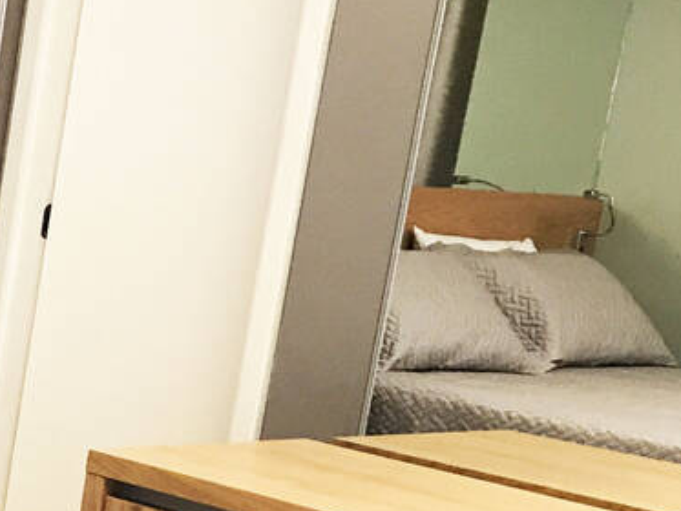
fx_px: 2125
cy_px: 555
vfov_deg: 13.5
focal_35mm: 108
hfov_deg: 15.6
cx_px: -548
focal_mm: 3.99
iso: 40
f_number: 1.8
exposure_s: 1/20
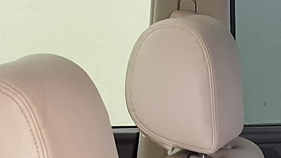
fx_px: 1282
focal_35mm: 172
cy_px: 444
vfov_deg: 6.5
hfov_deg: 12.2
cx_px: 361
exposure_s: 1/120
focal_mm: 2.91
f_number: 1.9
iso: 50
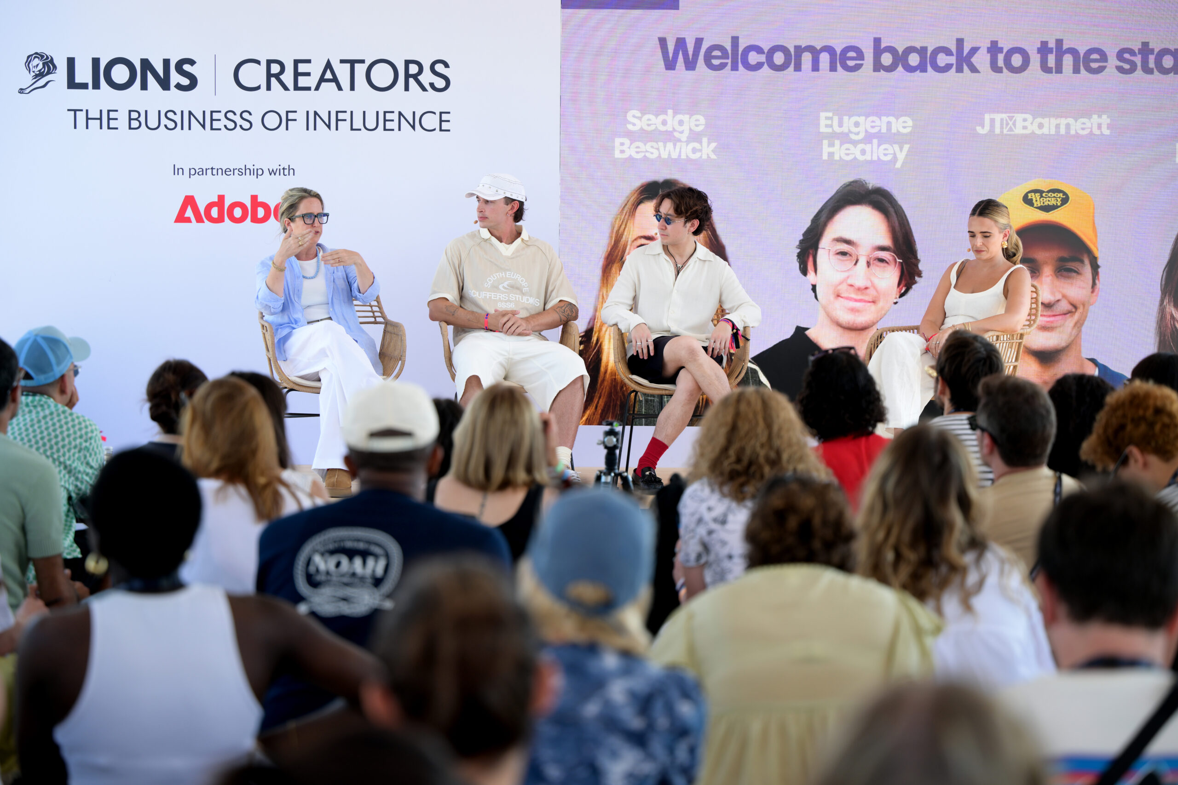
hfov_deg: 22.9
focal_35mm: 89
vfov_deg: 15.4
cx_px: 589
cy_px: 392
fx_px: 2912
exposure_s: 1/320
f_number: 2.8
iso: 100
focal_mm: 89
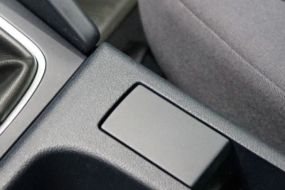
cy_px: 97
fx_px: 839
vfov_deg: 12.9
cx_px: 48
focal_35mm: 106
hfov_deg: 19.0
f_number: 3.5
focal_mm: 28
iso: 6400
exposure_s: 1/125
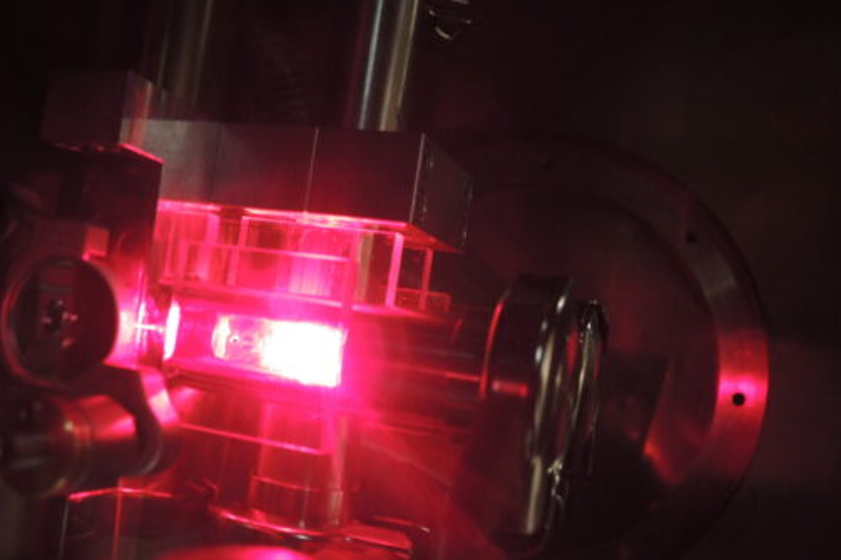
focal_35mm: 39
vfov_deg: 34.1
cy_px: 320
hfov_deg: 48.9
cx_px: 297
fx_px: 911
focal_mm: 6
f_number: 2
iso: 450
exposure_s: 1/8
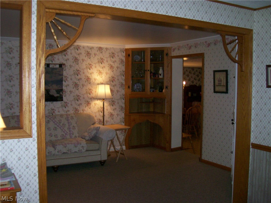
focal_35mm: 36
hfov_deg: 51.4
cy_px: 102
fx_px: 282
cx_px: 136
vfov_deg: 39.7
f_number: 2.7
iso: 140
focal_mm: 6
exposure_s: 1/64
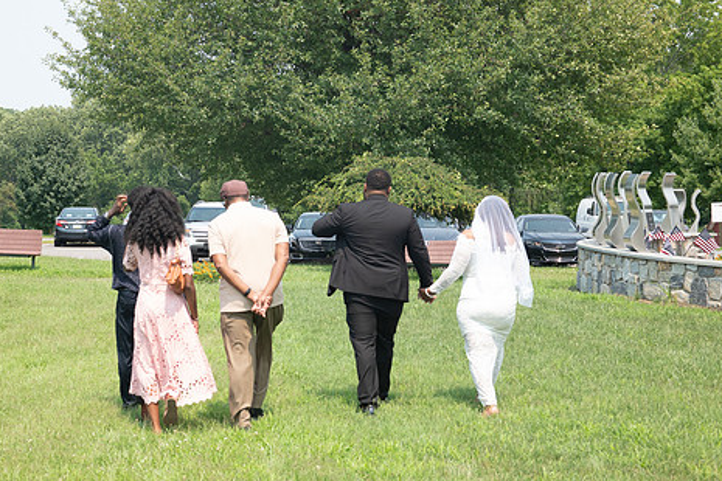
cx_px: 286
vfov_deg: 15.0
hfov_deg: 22.3
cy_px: 261
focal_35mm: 91
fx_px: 1825
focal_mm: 70
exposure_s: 1/400
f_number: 6.3
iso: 800
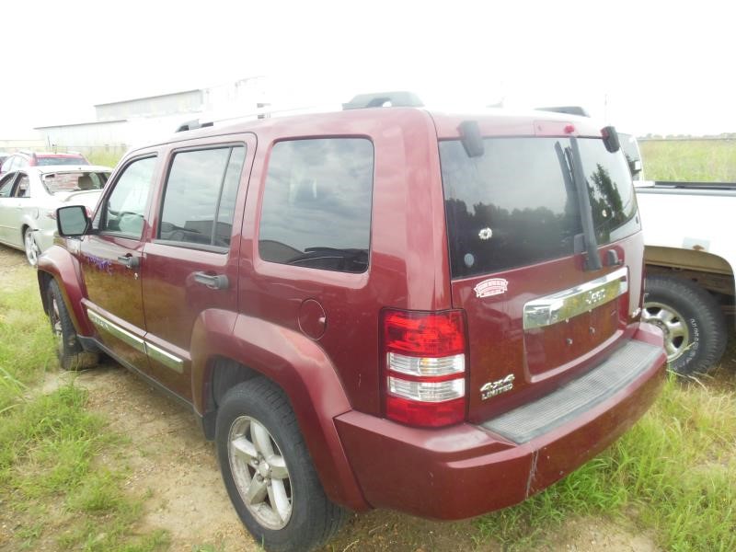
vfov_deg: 54.9
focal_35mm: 25
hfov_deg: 69.4
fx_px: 532
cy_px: 276
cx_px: 368
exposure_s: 1/250
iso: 125
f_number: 3.2
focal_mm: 4.5
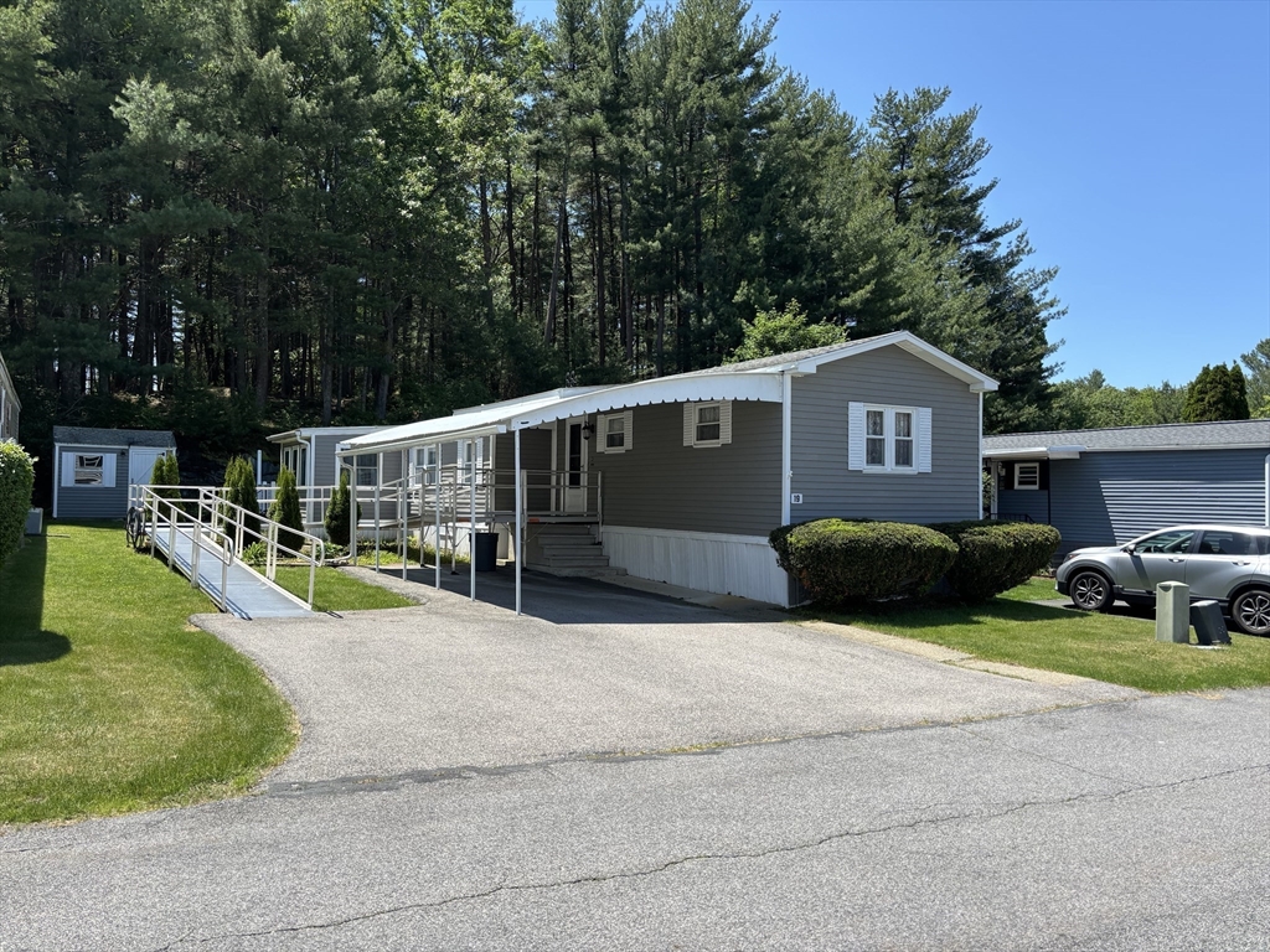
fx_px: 954
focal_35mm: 26
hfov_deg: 67.3
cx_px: 635
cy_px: 476
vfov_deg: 53.1
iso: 50
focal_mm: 5.96
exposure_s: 1/2105
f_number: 1.6
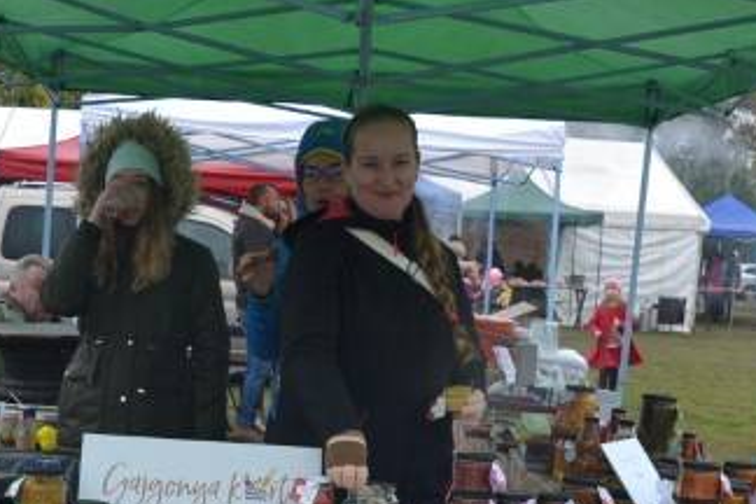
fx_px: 1680
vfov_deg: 16.5
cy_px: 555
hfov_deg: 25.3
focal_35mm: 80
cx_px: 285
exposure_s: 1/125
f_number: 5.6
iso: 360
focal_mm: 24
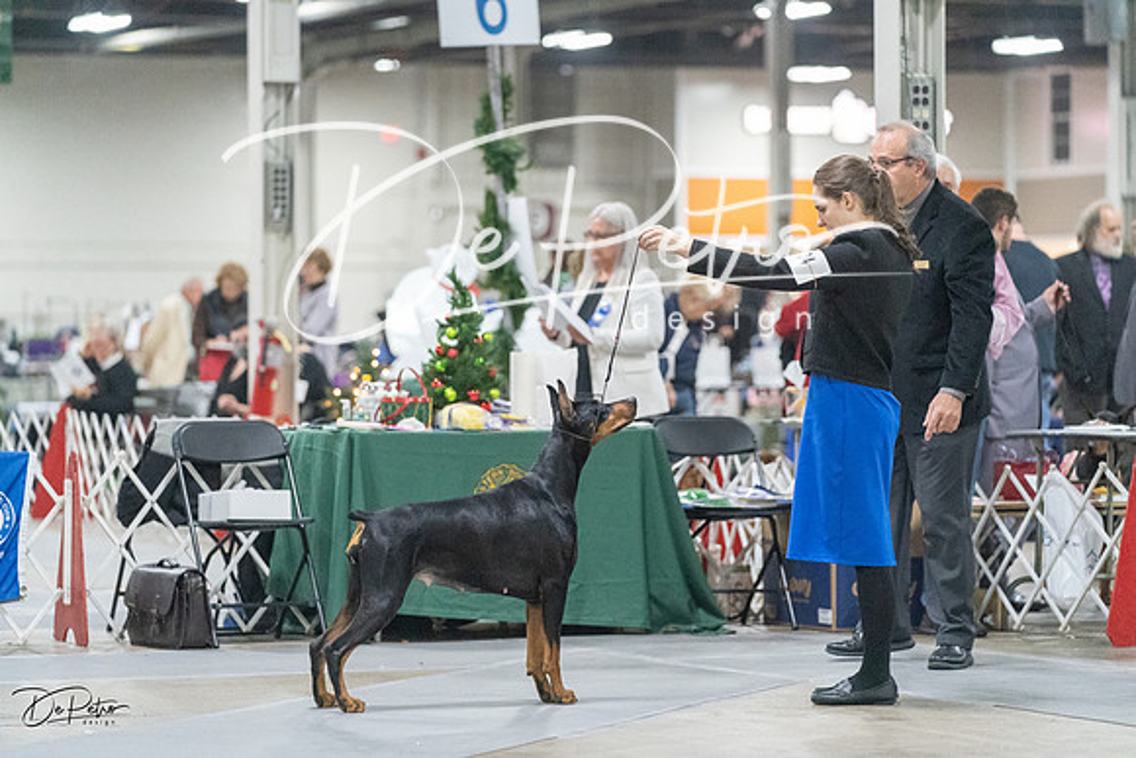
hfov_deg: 14.0
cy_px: 379
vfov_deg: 9.3
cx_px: 568
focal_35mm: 147
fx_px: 4640
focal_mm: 147
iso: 12800
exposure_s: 1/400
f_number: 3.2
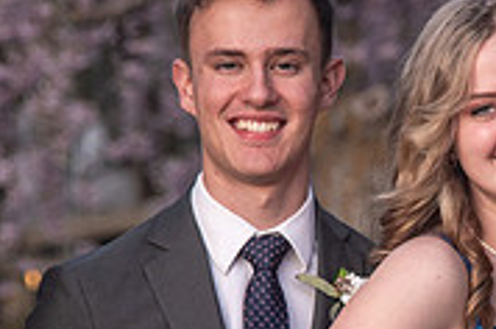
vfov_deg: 4.0
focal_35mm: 343
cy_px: 308
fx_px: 4717
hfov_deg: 6.0
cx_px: 510
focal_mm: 105
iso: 500
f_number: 4.5
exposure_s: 1/125
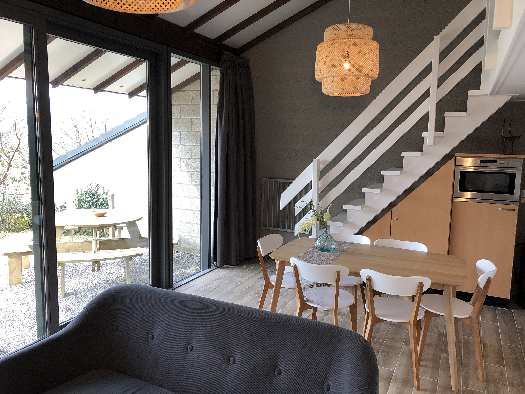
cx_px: 262
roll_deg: -0.6
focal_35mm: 28
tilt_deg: -6.6
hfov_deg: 63.4
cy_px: 197
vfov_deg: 49.7
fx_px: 425
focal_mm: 3.99
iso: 40
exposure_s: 1/100
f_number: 1.8
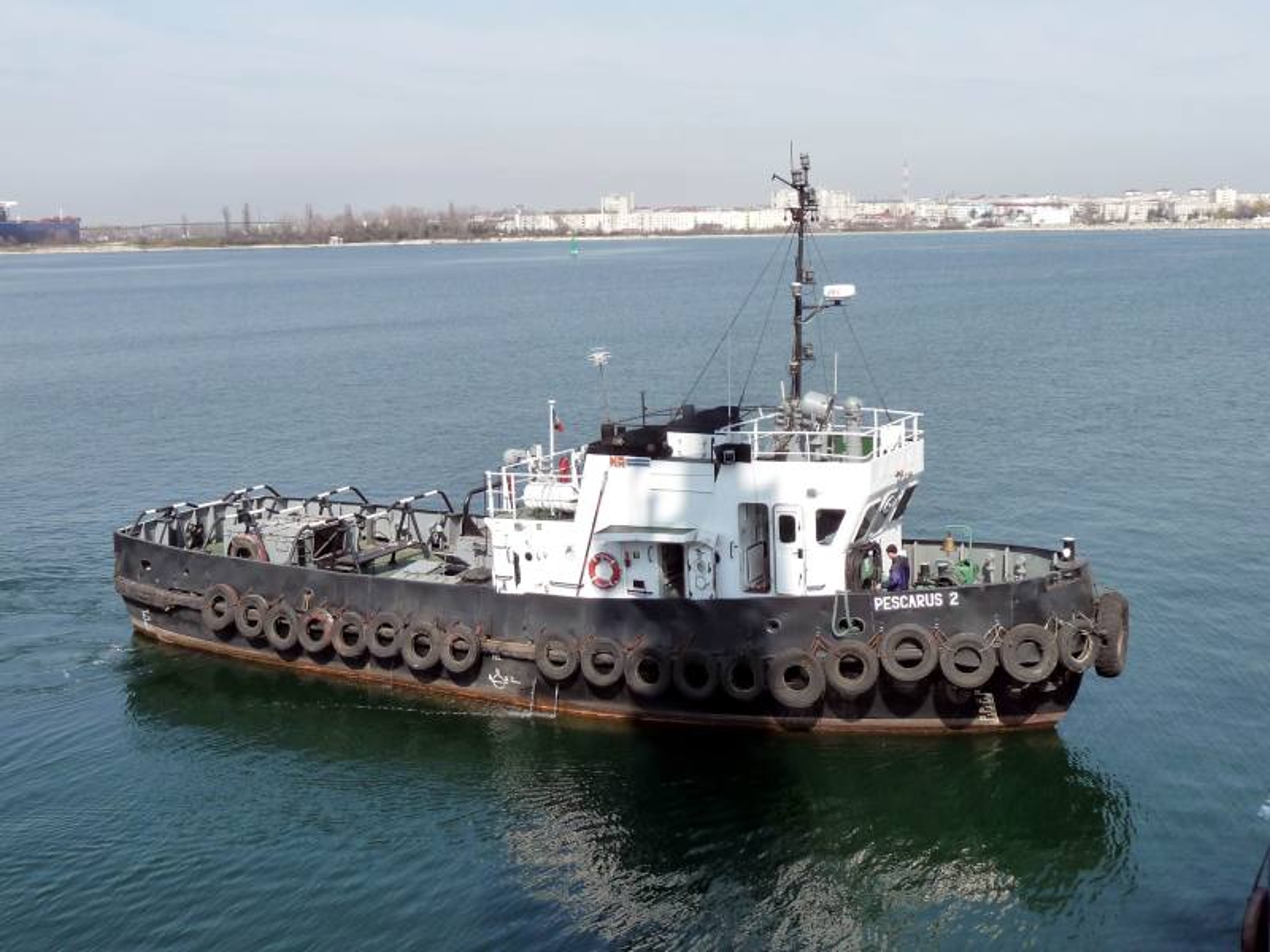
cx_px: 635
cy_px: 476
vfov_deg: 36.0
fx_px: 1468
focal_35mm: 40
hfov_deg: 46.8
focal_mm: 6.7
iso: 160
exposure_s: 1/800
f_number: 3.9
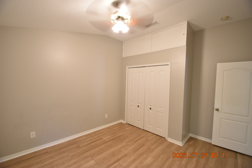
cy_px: 84
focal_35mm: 15
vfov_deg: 77.3
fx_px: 105
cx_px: 126
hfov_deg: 100.4
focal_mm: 10
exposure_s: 1/20
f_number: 3.5
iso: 800
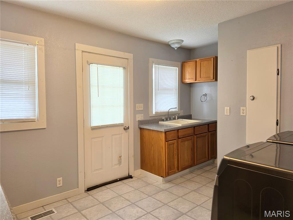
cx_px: 146
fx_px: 195
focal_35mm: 23
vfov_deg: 58.9
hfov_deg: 73.9
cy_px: 110
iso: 50
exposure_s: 1/120
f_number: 1.4
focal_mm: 6.5
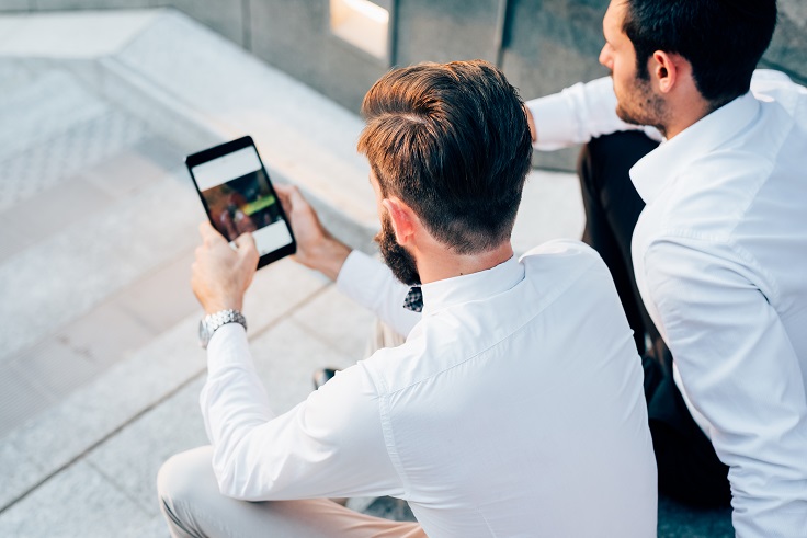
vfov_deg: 27.0
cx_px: 404
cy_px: 269
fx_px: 1121
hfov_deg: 39.6
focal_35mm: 50
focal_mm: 50
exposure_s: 1/400
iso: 640
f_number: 2.8
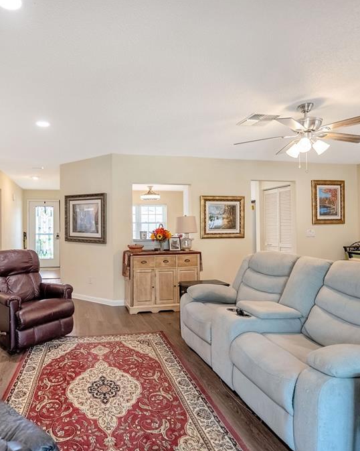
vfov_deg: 80.4
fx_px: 266
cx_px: 118
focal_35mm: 20
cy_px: 226
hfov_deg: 66.1
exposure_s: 1/3200
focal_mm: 14
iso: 1600
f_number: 3.5
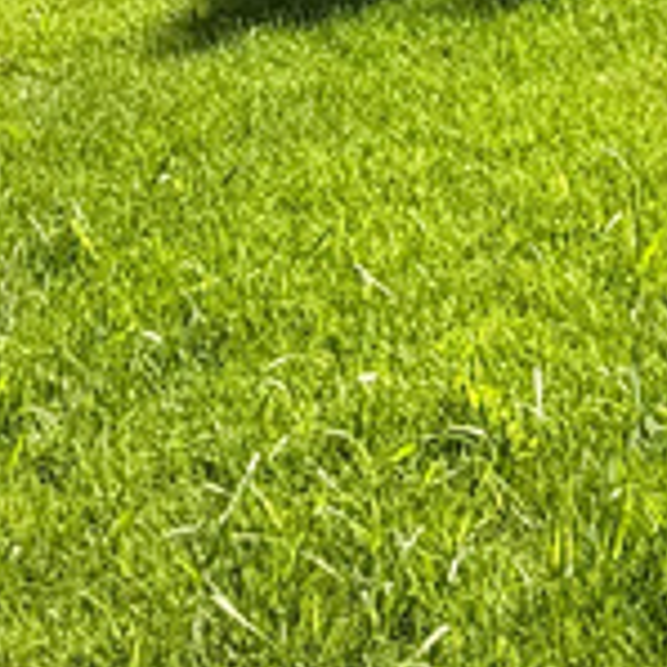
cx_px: 524
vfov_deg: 17.2
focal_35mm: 85
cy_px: -483
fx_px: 1853
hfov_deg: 20.2
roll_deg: -0.5
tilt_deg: -1.6
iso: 64
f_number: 2.2
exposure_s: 1/970
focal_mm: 2.22
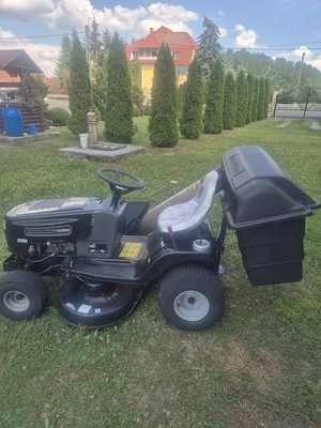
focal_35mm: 23
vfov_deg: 73.9
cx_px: 160
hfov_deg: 58.9
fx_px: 284
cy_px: 214
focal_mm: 5.4
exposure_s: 1/769
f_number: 1.8
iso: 25
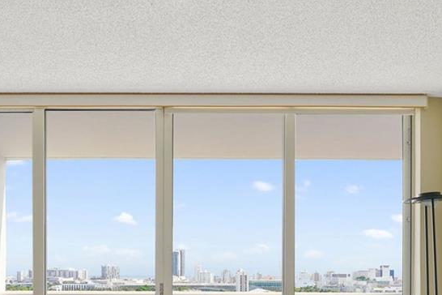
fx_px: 503
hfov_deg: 47.1
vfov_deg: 30.8
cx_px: 172
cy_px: 278
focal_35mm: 41
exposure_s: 1/20
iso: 200
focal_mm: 14
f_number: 8
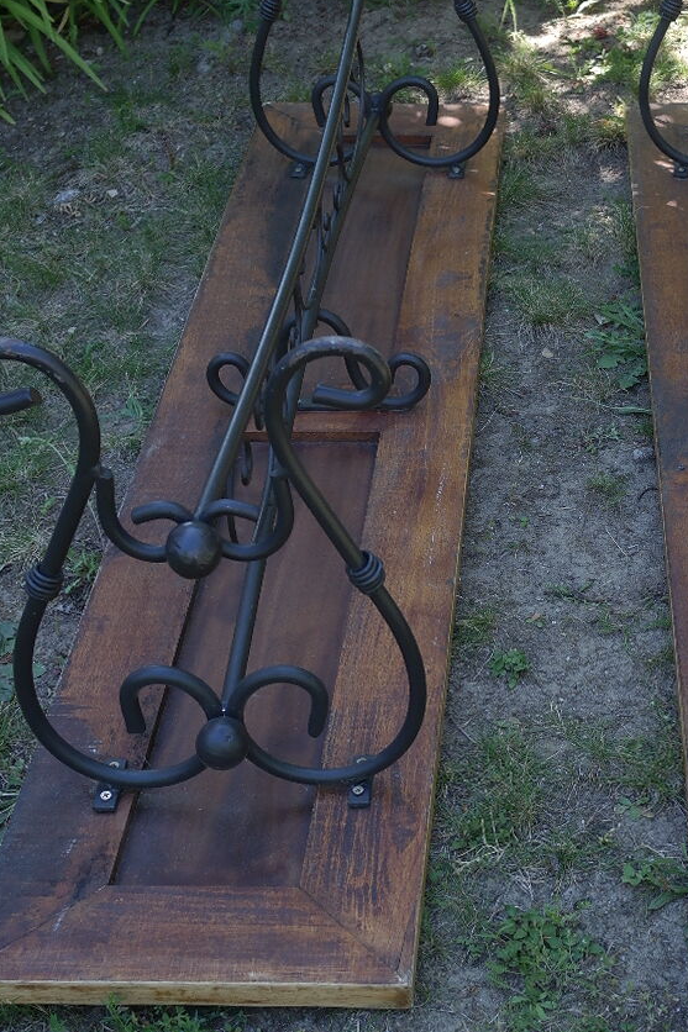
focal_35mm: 62
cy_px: 468
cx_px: 564
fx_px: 1778
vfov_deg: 32.4
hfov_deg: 21.6
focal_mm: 20
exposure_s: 1/100
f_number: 3.5
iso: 100
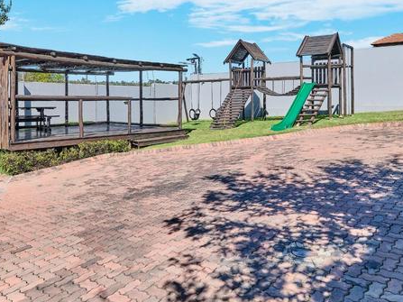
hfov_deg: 58.3
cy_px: 110
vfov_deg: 45.0
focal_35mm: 31
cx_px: 210
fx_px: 361
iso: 800
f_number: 8
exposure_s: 1/1000
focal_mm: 12
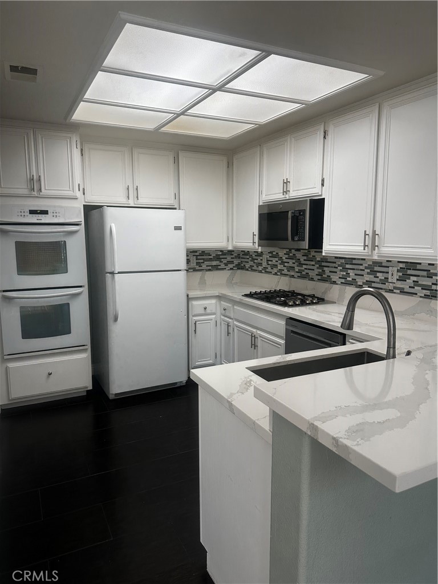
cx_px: 219
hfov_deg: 56.8
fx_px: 405
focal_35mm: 24
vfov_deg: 71.6
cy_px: 292
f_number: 1.78
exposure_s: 1/120
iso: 100
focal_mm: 6.86
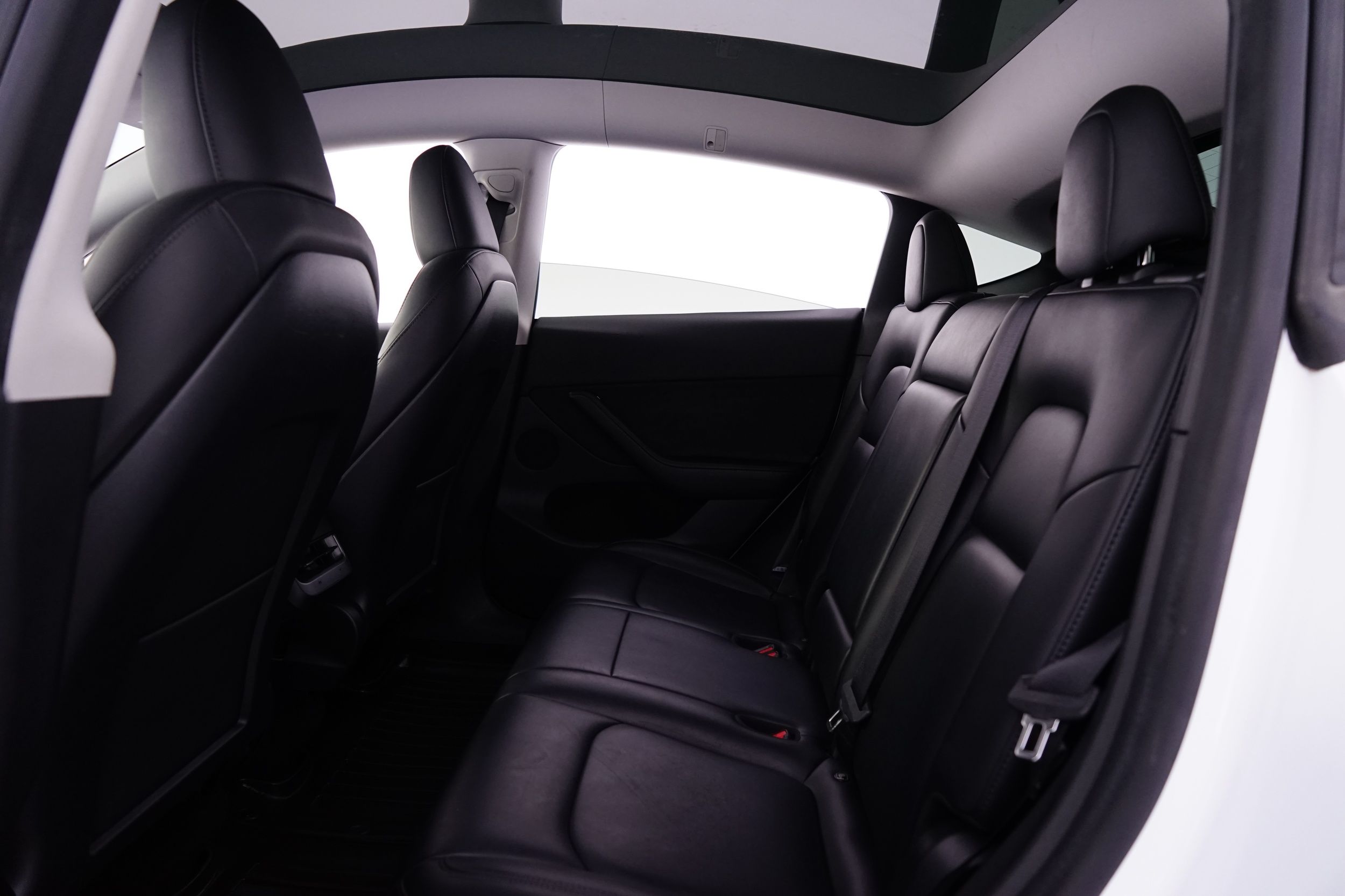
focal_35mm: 24
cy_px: 448
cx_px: 672
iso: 1600
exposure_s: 1/13
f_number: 4.5
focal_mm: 24
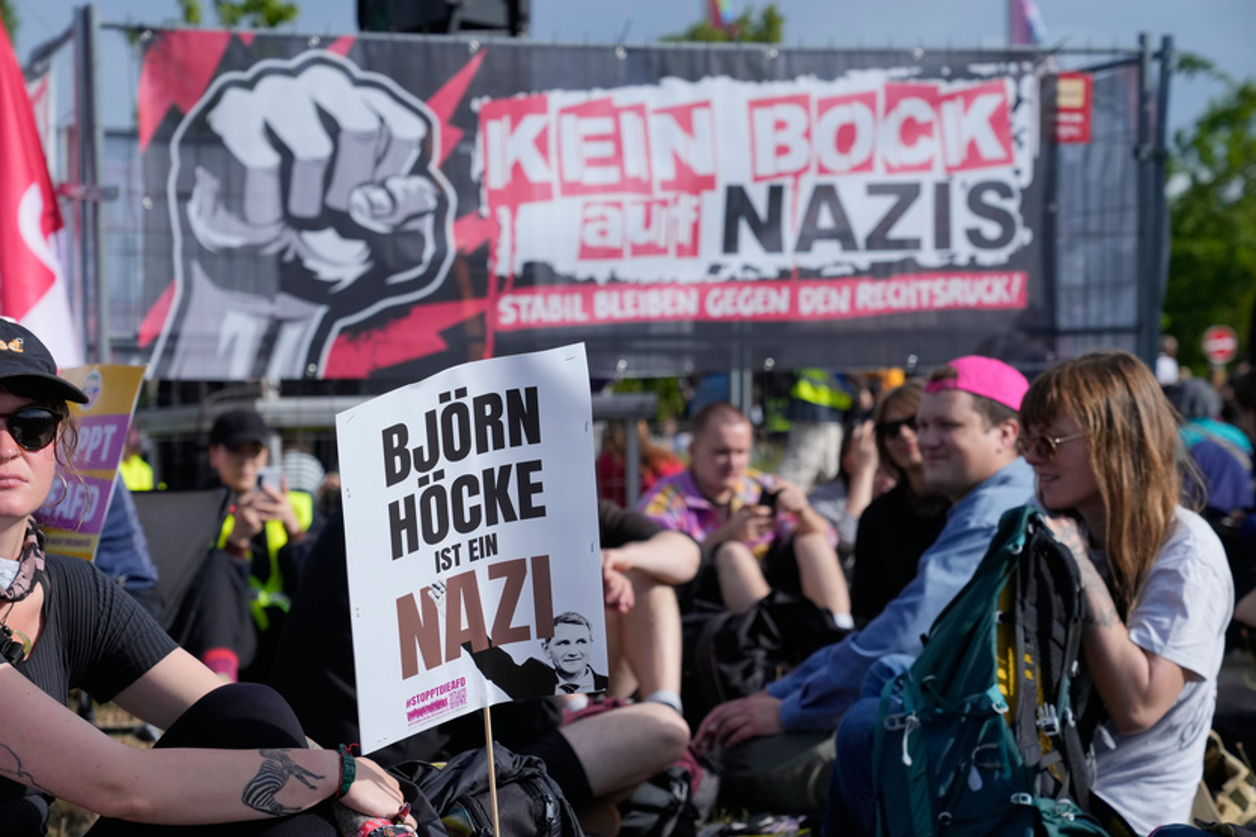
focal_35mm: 81
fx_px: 2826
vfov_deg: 16.8
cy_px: 504
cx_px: 509
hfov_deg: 25.0
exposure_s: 1/6400
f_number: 4.5
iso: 640
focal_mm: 66
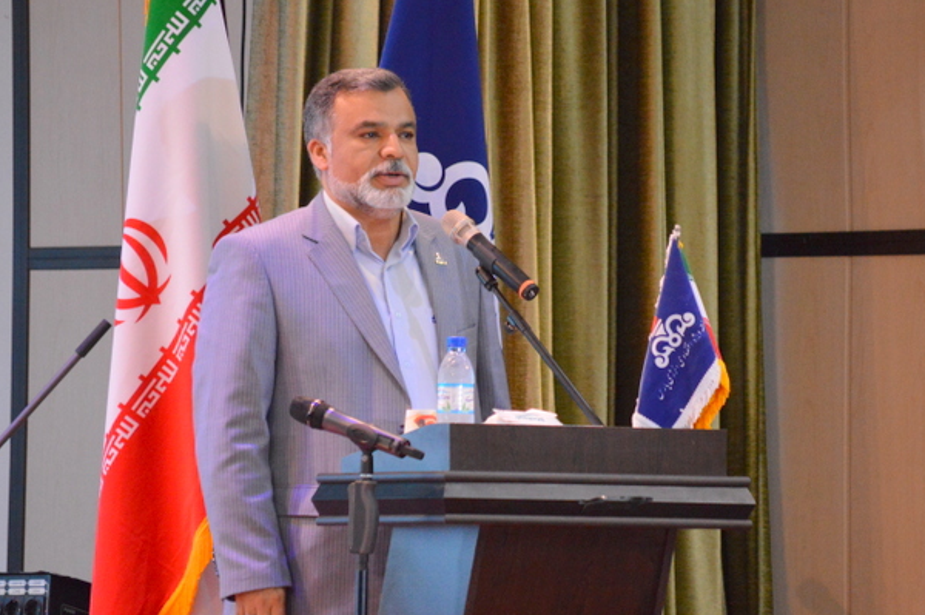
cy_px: 341
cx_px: 500
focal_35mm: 350
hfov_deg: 5.9
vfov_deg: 3.9
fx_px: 8985
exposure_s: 1/60
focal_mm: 200
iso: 3200
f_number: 5.6
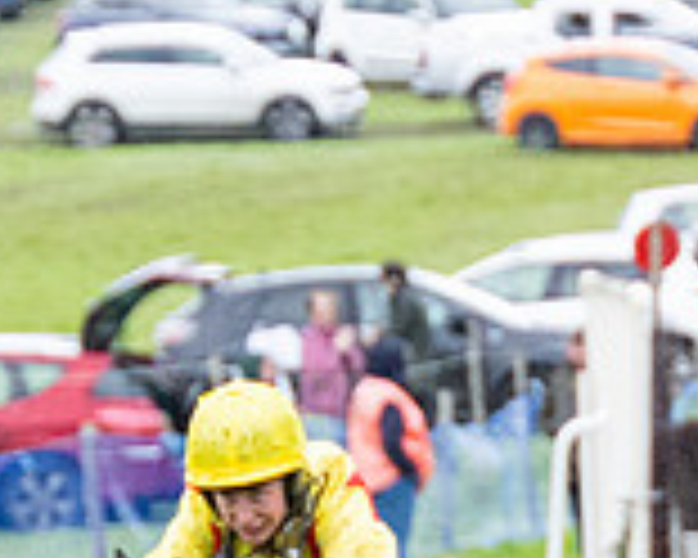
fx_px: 15473
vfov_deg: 2.1
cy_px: 698
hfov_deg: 2.6
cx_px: 1294
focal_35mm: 749
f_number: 4
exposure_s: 1/1000
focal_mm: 98
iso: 1000
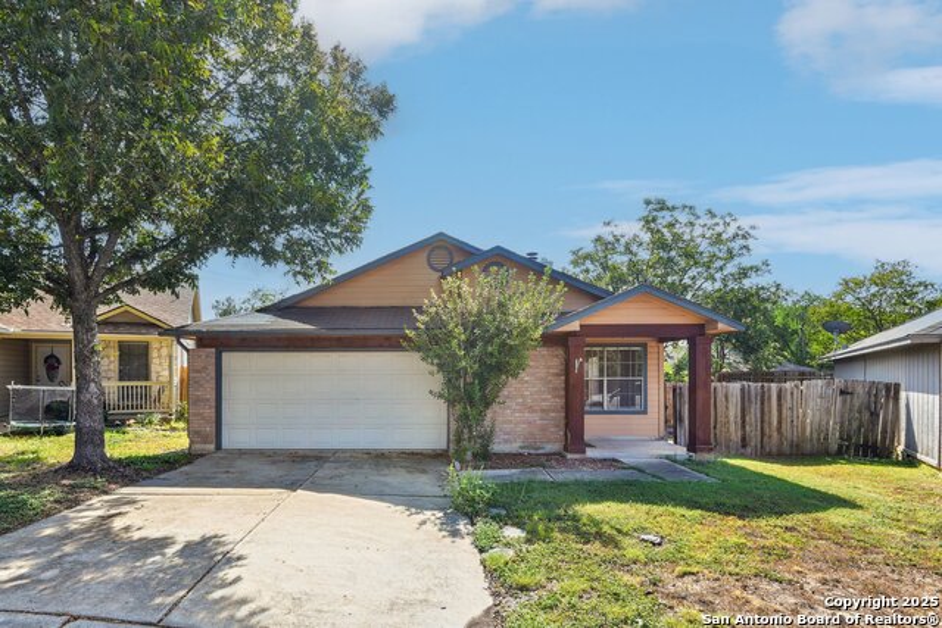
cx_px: 471
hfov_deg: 96.7
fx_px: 419
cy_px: 314
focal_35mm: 16
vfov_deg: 73.8
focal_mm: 16
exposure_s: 1/125
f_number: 8
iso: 400
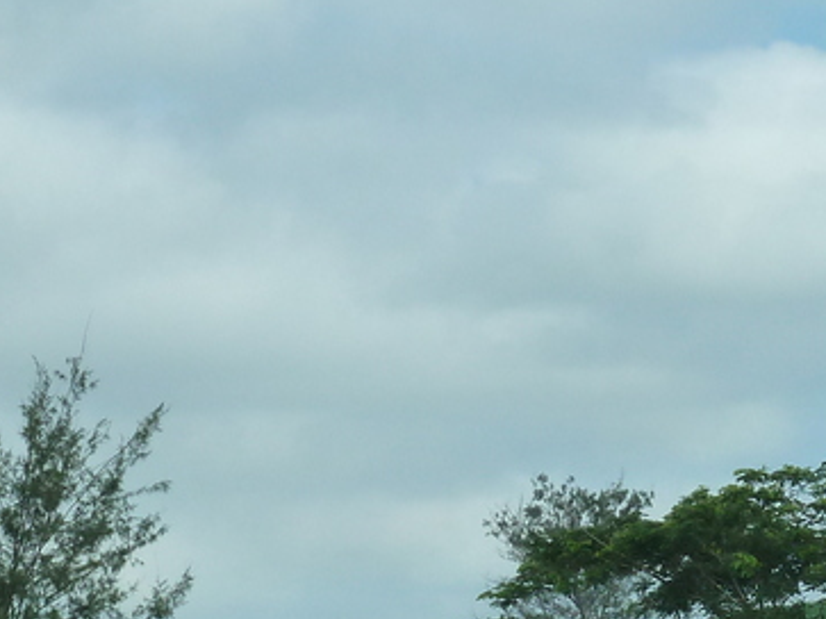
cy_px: 521
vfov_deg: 7.6
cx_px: 423
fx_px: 4652
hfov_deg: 10.1
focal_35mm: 195
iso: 125
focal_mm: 9.7
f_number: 4.5
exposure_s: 1/500
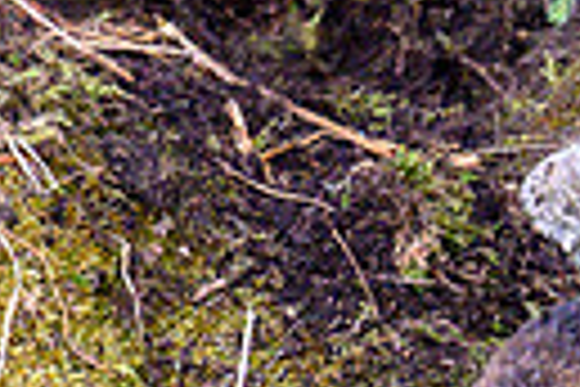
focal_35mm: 2516
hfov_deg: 0.8
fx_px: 40532
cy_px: 538
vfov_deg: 0.5
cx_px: 908
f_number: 6.3
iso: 10000
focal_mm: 560
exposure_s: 1/1250
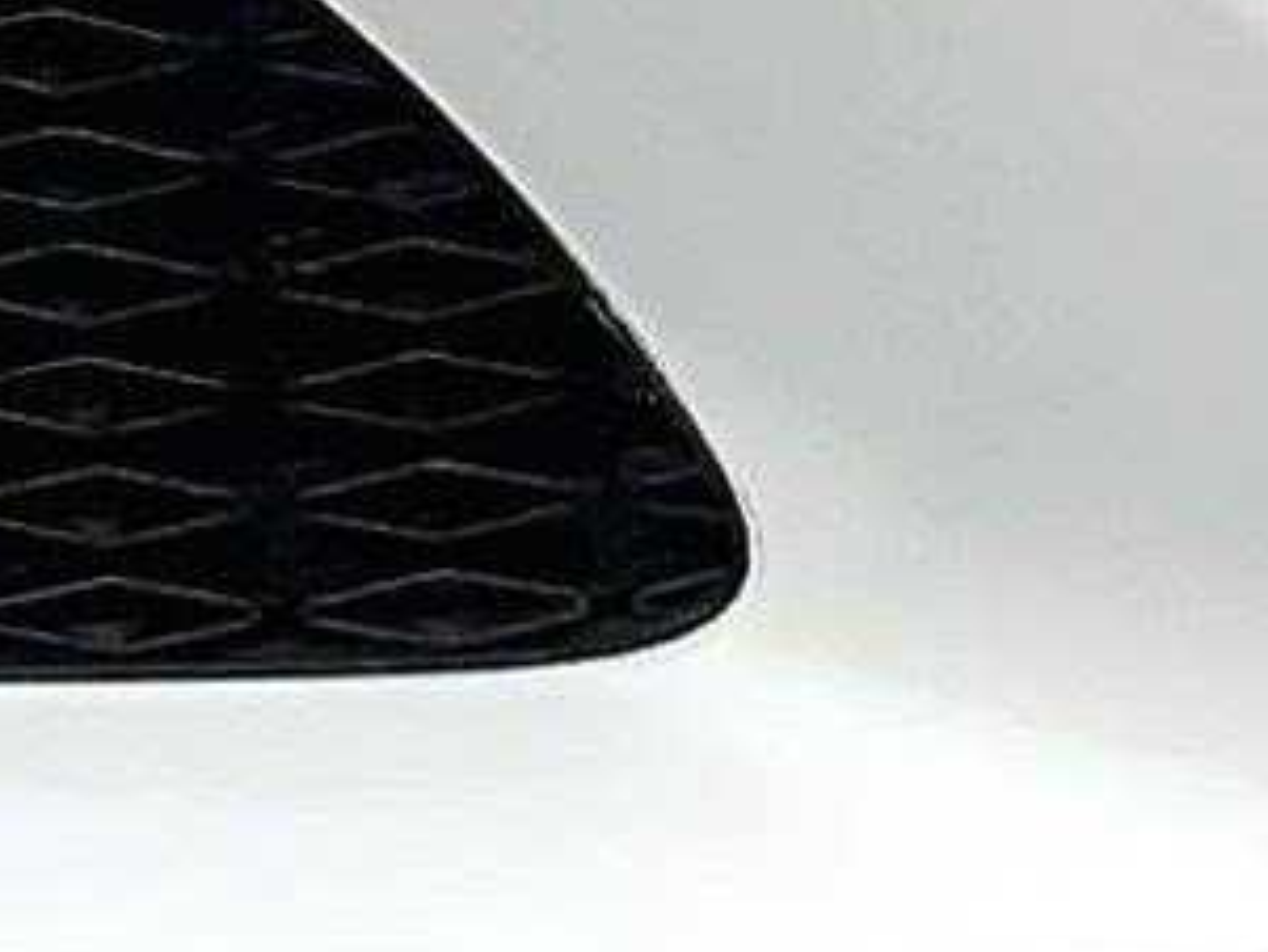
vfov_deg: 8.9
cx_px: 2587
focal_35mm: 154
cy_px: -1154
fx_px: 5643
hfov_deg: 11.5
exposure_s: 1/2141
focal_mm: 3
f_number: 1.8
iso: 16
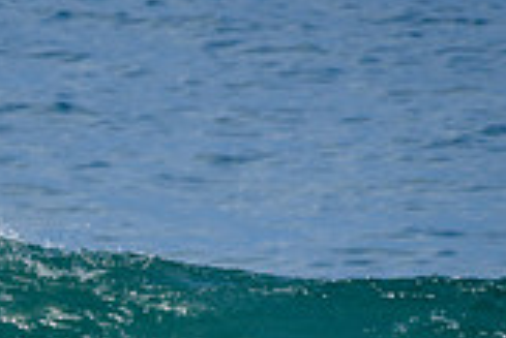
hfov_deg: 0.9
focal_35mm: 2175
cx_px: -326
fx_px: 30597
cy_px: 395
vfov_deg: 0.6
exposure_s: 1/1250
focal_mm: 500
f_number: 5.6
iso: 100
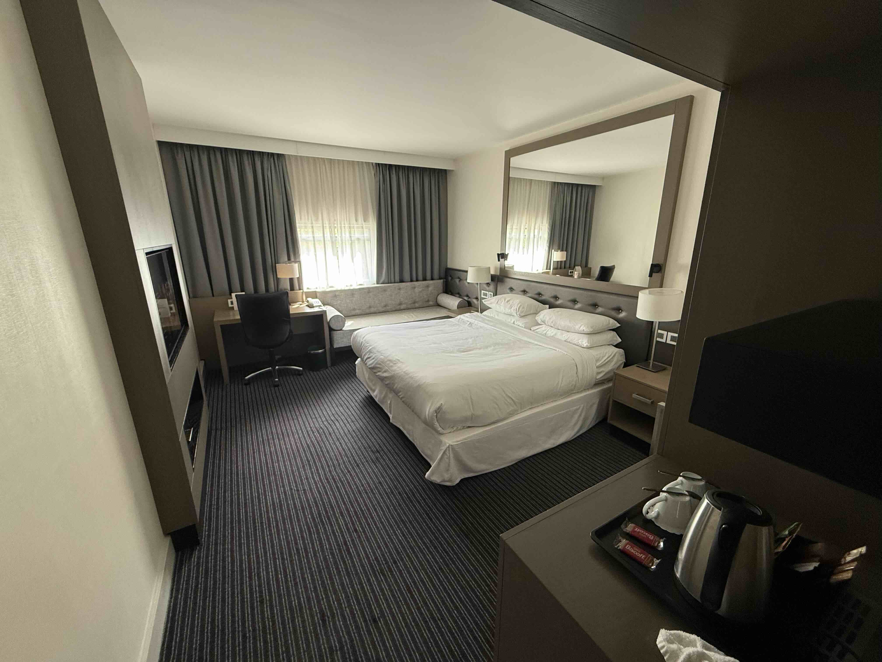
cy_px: 331
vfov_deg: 85.7
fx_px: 357
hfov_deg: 102.1
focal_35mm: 14
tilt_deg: -15.5
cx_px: 441
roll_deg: +0.5
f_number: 2.2
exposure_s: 1/99
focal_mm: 2.22
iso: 200
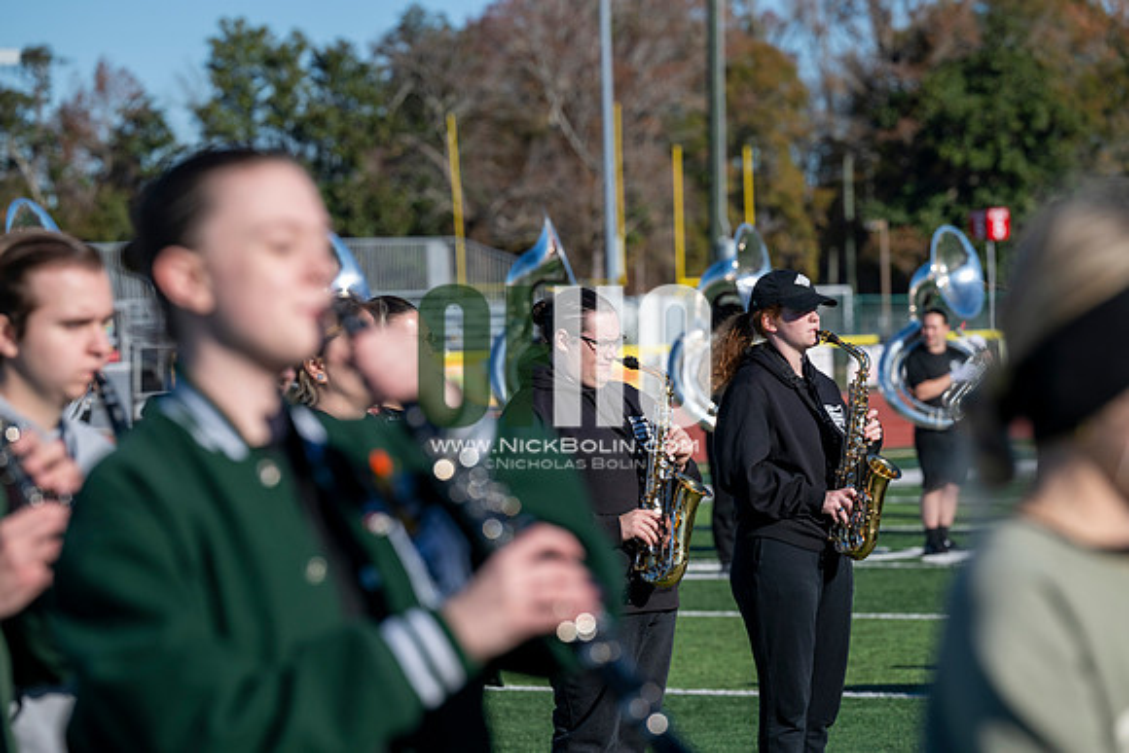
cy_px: 376
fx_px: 4705
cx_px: 564
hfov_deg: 13.7
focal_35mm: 150
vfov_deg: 9.2
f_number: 5
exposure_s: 1/2000
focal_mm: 150
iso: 250
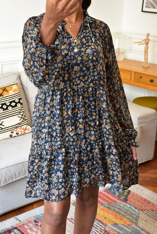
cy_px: 117
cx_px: 78
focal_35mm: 63
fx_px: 412
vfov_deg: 31.9
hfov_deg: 21.6
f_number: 6.3
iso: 560
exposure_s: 1/15
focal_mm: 42
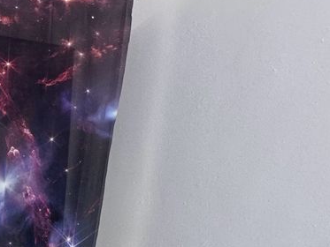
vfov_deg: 24.6
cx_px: -220
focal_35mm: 48
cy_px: 355
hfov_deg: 24.5
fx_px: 458
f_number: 2.2
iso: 100
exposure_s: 1/100
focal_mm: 2.22
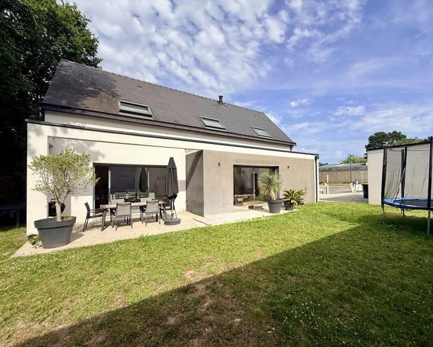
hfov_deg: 96.6
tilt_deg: +1.2
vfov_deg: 84.0
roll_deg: +0.9
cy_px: 177
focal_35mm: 15
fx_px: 192
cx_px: 236
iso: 50
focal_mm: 2.22
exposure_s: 1/3125
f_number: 2.2
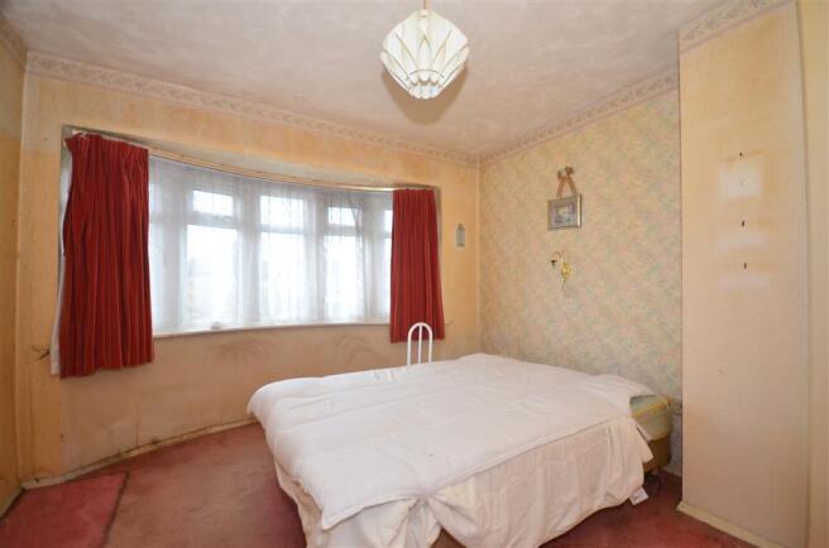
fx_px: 345
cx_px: 414
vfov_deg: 77.0
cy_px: 274
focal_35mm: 15
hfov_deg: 100.5
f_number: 5
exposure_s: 1/6
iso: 200
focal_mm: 10
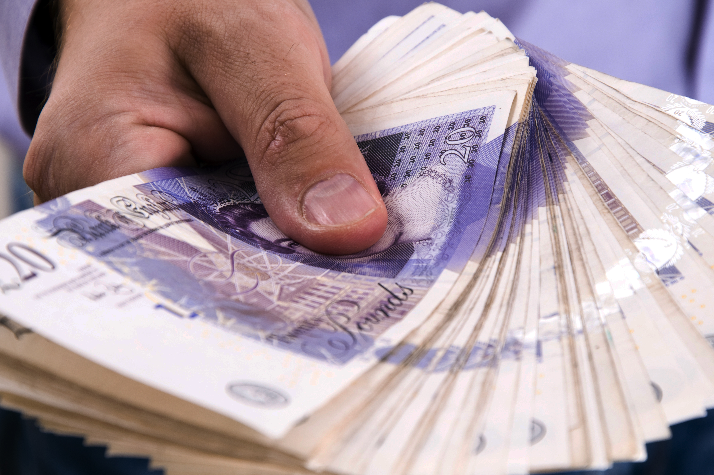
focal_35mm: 173
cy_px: 233
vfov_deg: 7.9
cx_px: 380
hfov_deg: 11.9
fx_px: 3418
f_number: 8
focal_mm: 105
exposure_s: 1/80
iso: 160
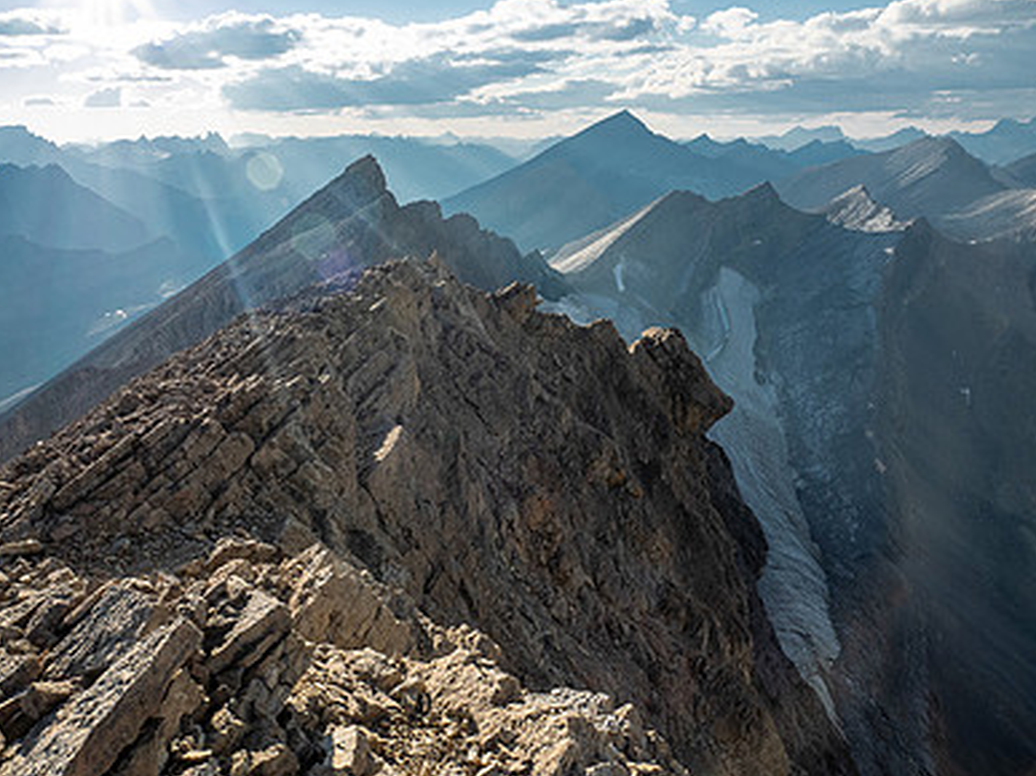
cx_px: 356
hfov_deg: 63.9
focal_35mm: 27
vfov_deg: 51.0
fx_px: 808
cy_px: 312
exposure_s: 1/125
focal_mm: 9
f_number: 8
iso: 200
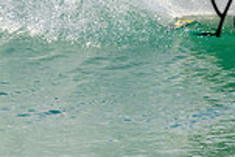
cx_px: 286
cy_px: -23
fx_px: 19086
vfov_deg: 0.5
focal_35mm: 2921
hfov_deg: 0.7
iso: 640
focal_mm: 560
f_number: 11
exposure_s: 1/2000
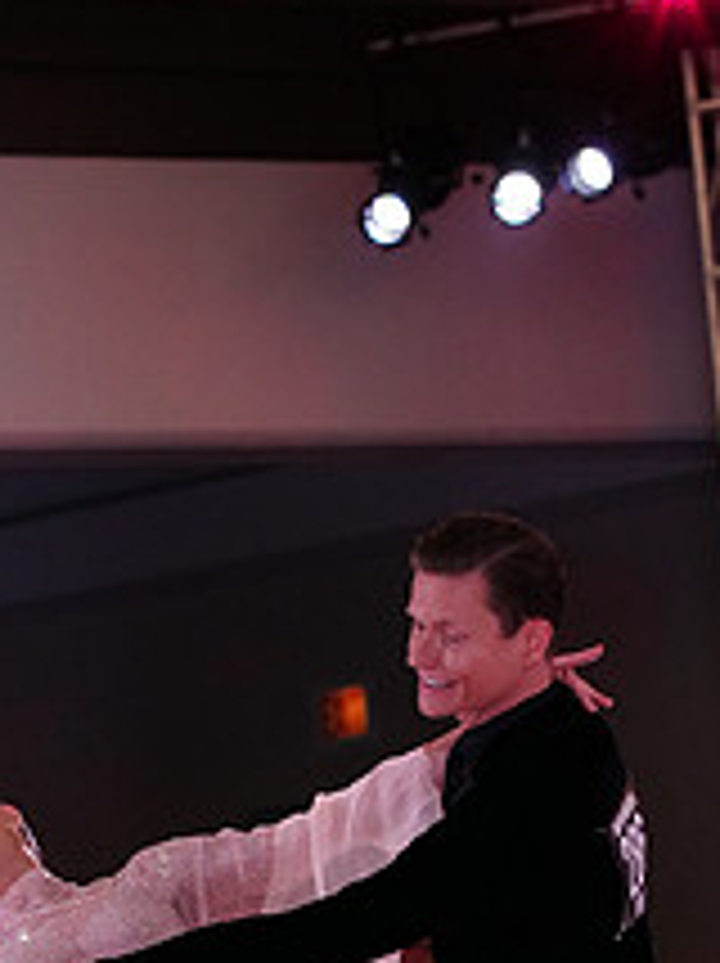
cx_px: 380
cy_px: 1210
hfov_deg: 5.4
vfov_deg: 7.2
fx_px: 7614
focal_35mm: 274
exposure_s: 1/250
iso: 2500
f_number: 5
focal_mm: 105
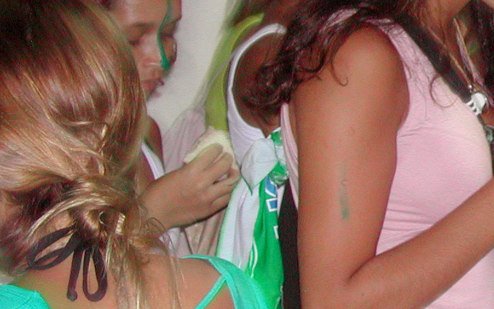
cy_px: 83
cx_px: 610
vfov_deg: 7.9
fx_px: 2221
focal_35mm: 165
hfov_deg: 12.4
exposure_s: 1/60.1
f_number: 3.5
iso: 196
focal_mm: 13.2
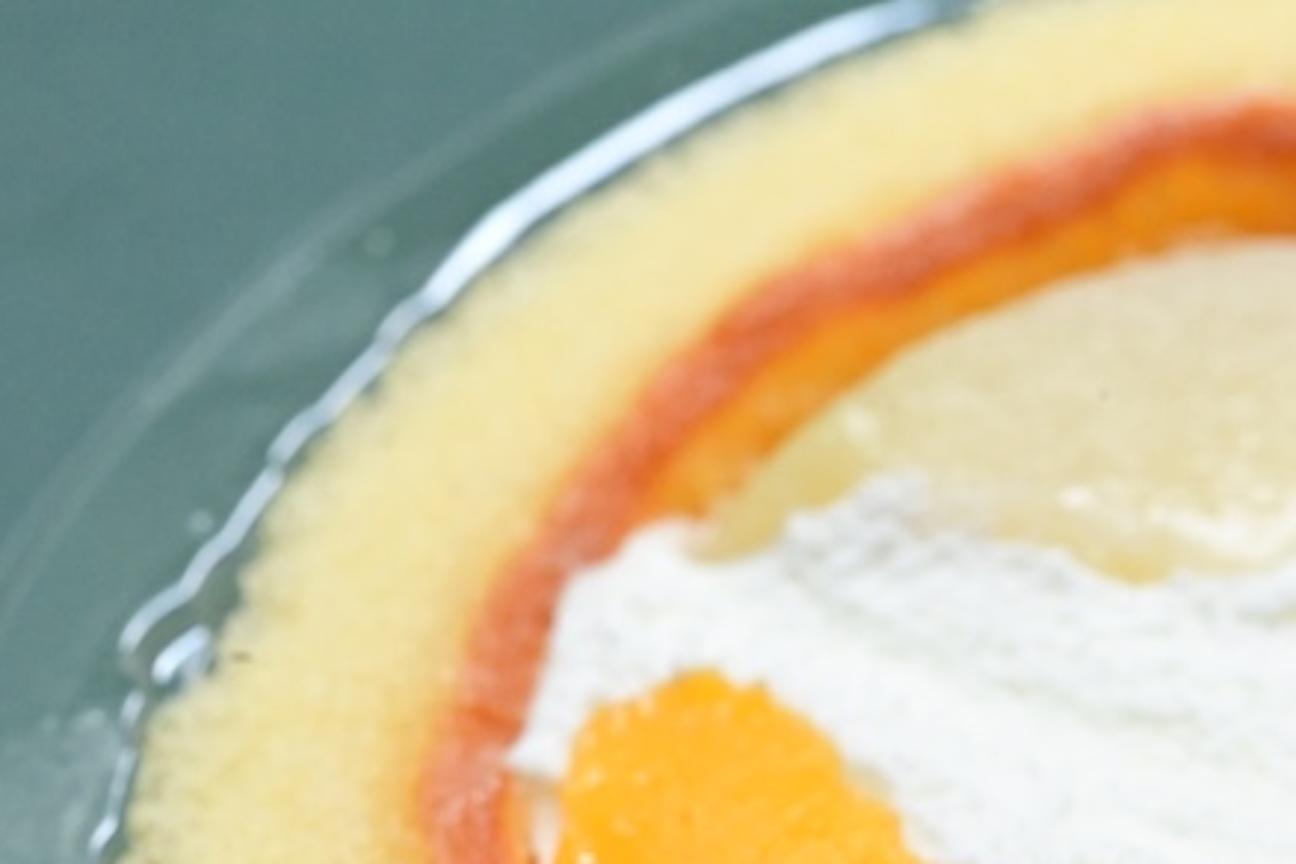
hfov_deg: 14.7
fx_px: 4932
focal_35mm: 137
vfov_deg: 9.9
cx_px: 1367
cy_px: 889
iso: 6400
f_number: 13
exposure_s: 1/250
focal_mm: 60
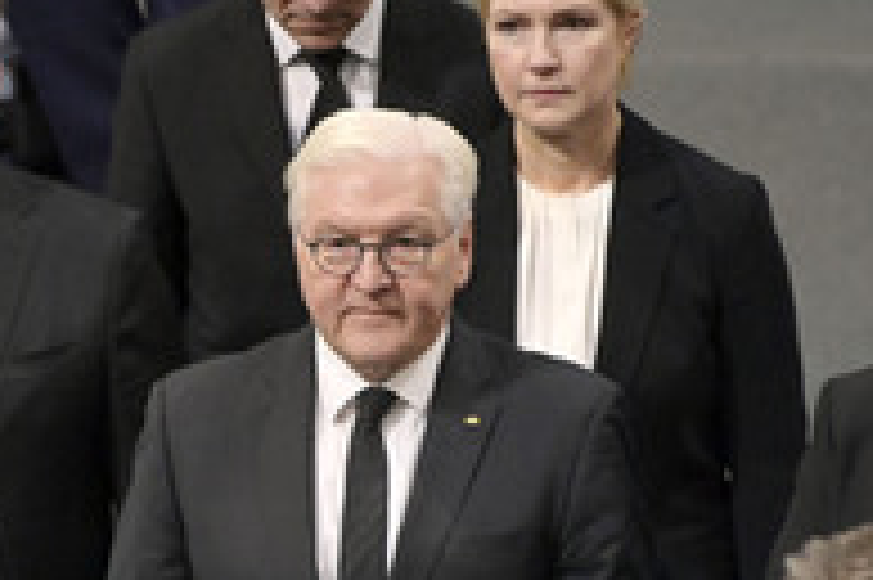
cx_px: 92
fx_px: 23042
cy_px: 620
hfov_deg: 2.2
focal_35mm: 951
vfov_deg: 1.4
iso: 10000
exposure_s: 1/400
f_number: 5.6
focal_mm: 410
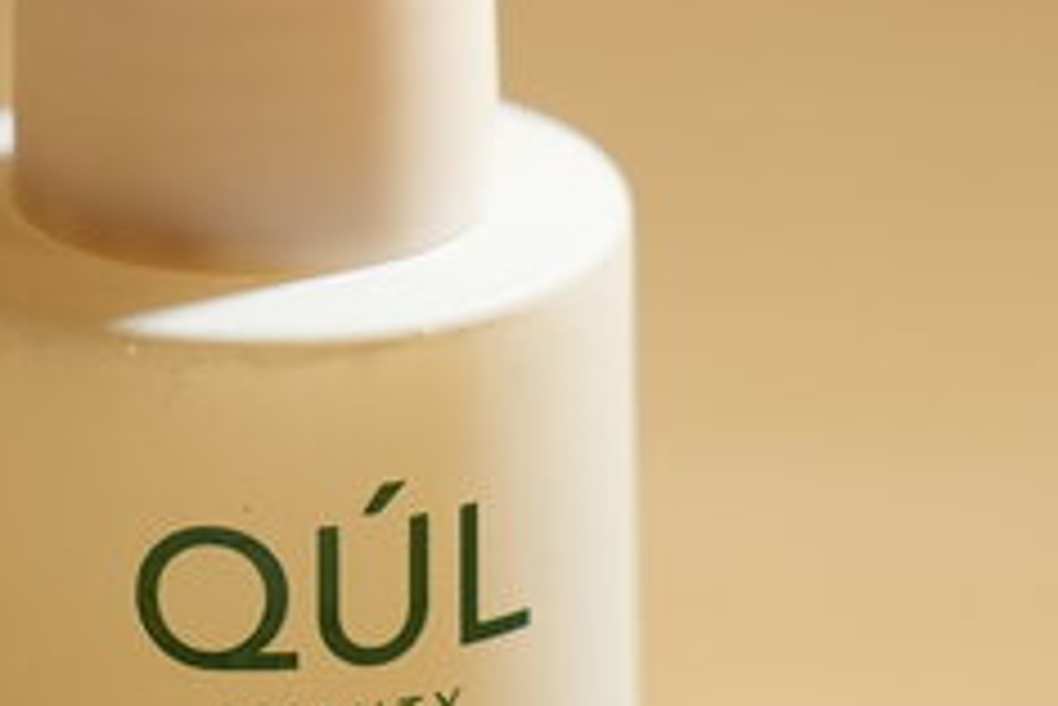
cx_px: 423
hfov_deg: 2.2
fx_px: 28083
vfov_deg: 1.4
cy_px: -243
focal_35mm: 955
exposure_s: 1/1600
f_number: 2.8
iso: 640
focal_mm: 187
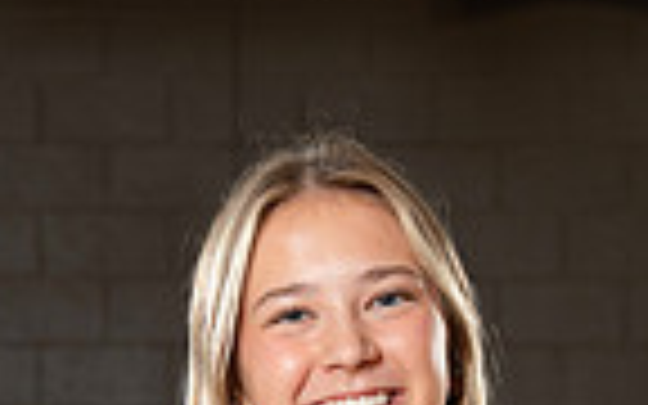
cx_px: 292
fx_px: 3497
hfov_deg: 10.6
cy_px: 976
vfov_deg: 6.3
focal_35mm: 198
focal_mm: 62
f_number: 5.6
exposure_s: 1/250
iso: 400
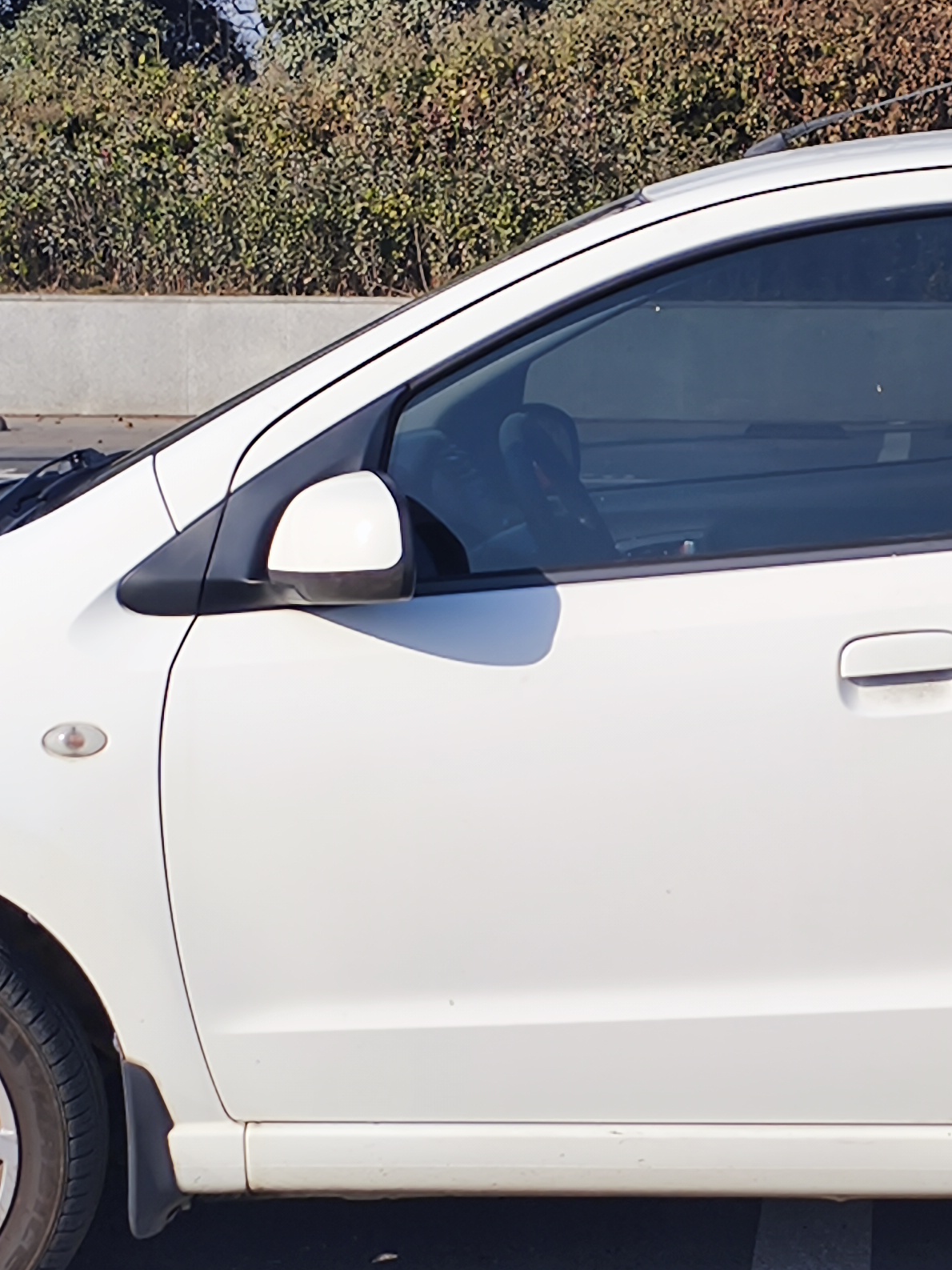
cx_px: 832
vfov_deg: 17.7
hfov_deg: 13.2
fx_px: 4071
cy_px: 714
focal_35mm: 111
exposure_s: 1/3918
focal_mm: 5.84
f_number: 1.6
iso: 80
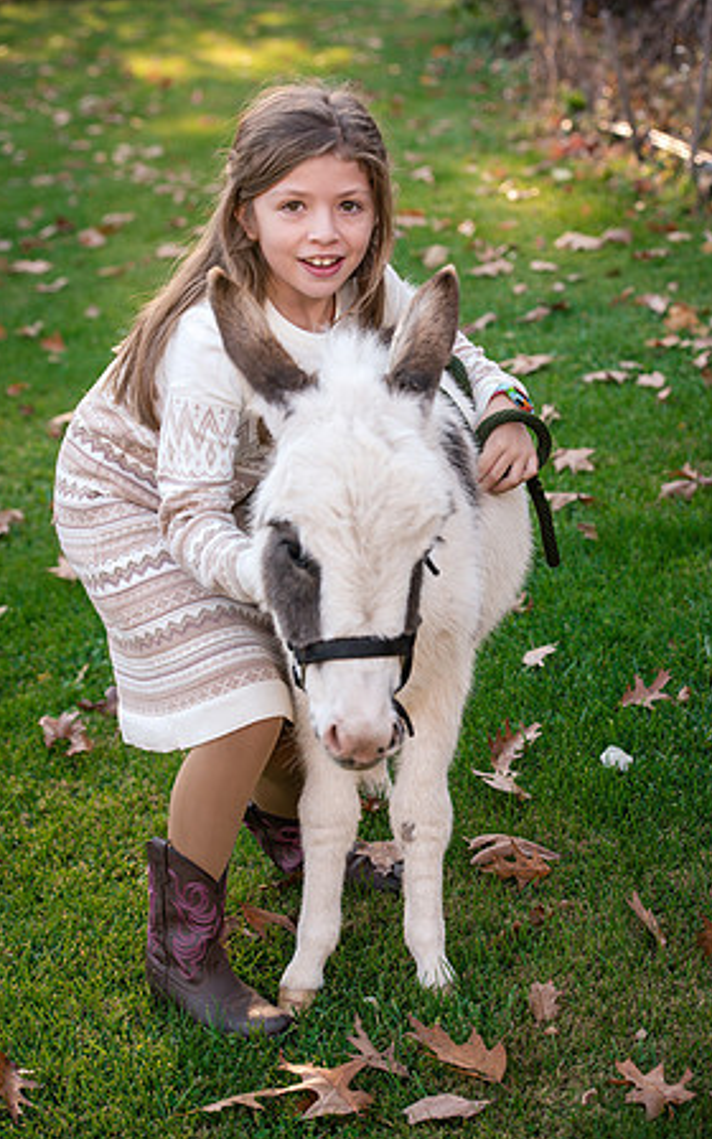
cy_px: 570
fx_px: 2608
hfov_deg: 15.5
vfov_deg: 24.6
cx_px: 369
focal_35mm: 84
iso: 500
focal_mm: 82
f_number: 5
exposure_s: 1/250
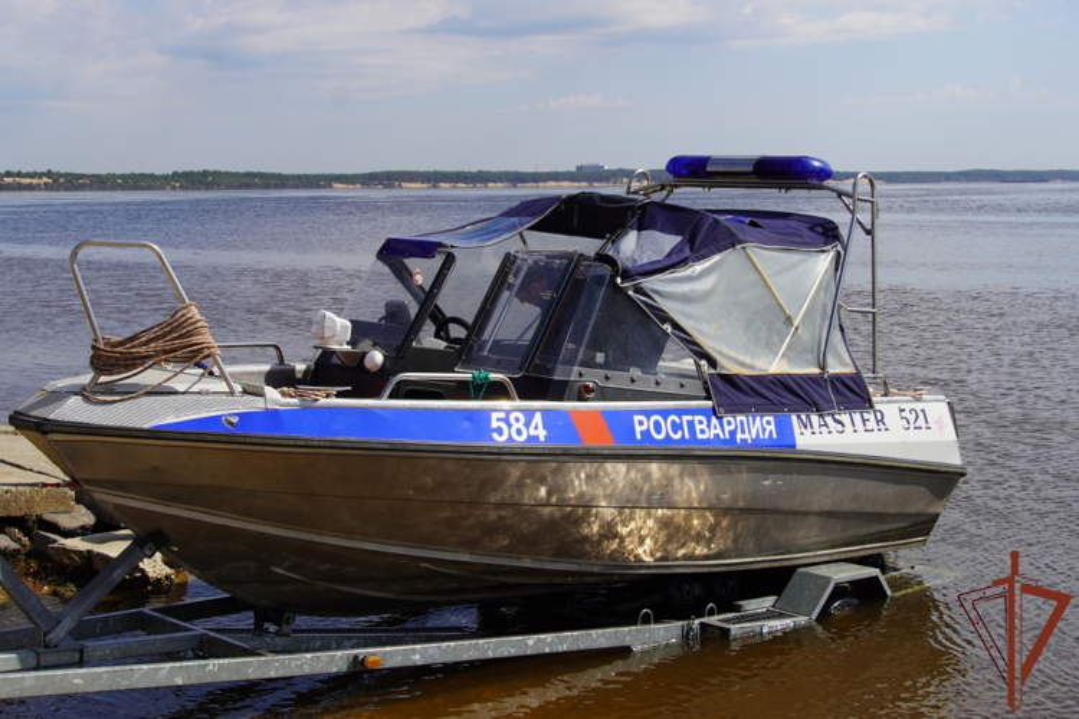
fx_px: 1439
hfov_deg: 41.1
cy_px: 360
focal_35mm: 48
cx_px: 540
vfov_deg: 28.1
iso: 100
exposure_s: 1/200
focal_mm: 32
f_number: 10
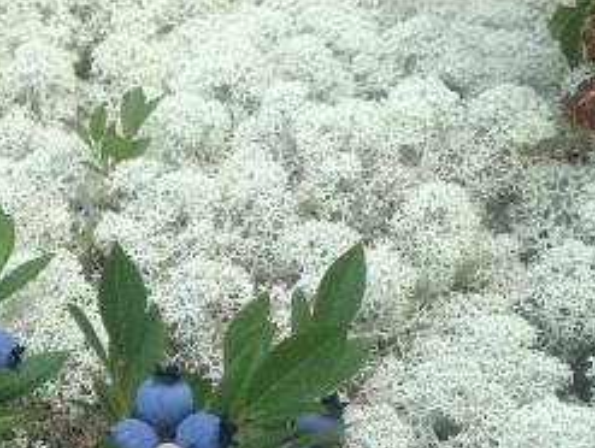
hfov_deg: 25.0
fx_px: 1291
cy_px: 436
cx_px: 29
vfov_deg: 19.2
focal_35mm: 75
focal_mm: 4.15
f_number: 2.2
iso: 25
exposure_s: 1/591
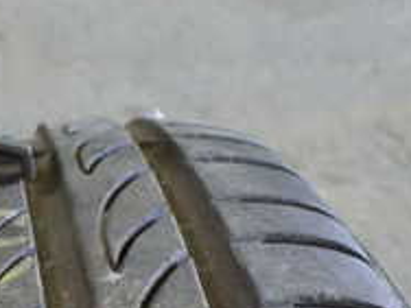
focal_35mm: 96
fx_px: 1140
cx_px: -77
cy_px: 253
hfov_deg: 19.3
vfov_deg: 15.3
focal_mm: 5.4
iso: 800
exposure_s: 1/80
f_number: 2.3
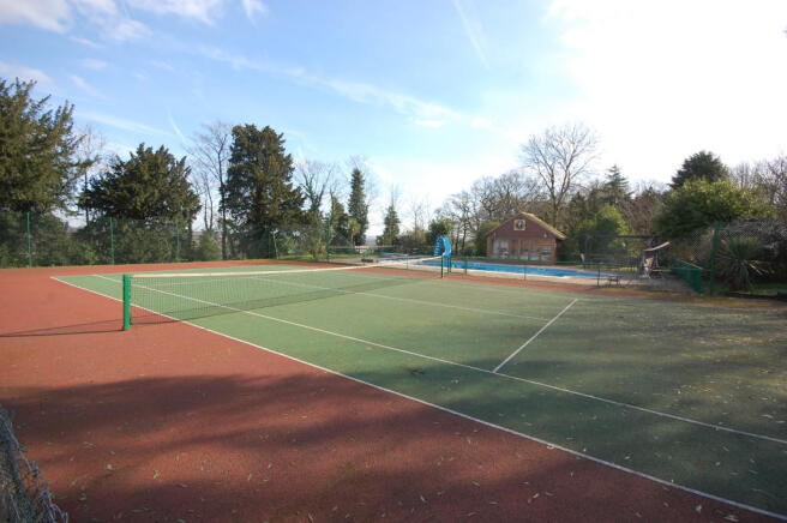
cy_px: 262
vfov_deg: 77.2
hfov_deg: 100.4
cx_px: 394
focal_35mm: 15
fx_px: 328
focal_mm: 10
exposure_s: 1/200
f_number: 7.1
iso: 200
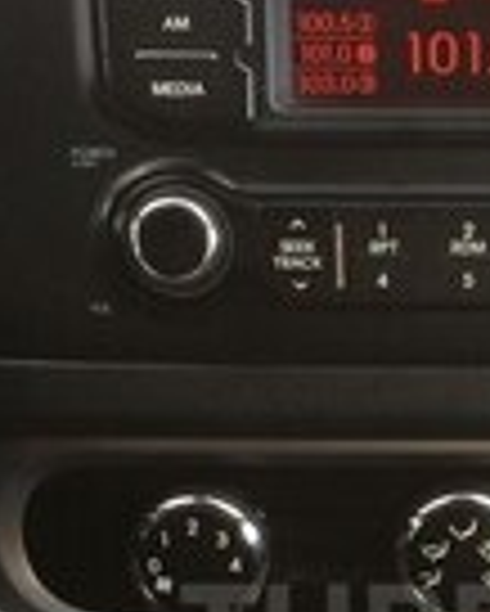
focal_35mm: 103
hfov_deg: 14.6
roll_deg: +0.1
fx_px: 1865
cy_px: 634
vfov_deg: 18.1
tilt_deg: -37.2
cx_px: 526
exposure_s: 1/100
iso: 50
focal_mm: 4.15
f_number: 2.2
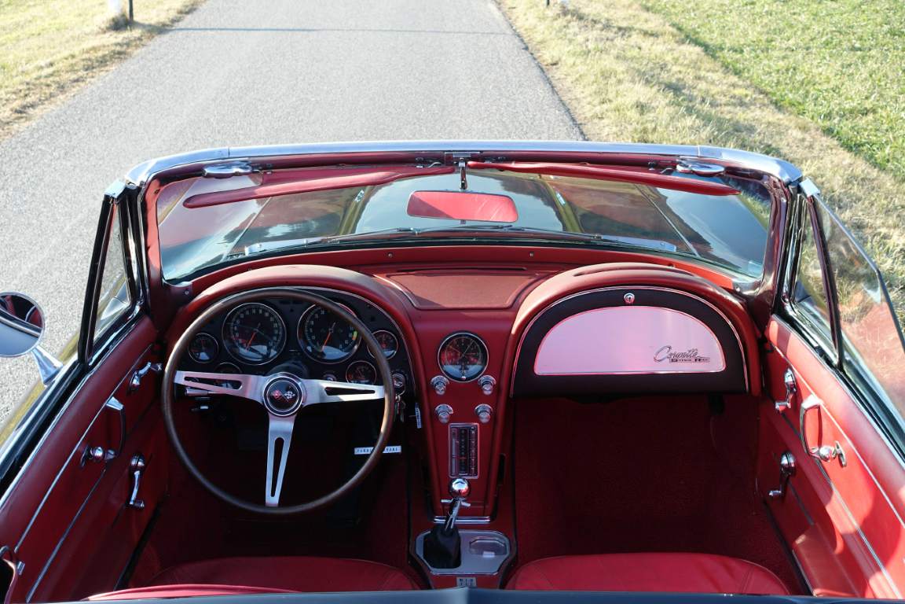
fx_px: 1207
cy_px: 302
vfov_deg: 28.1
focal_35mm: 48
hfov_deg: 41.1
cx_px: 452
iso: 125
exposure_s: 1/160
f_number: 4
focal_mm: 17.49
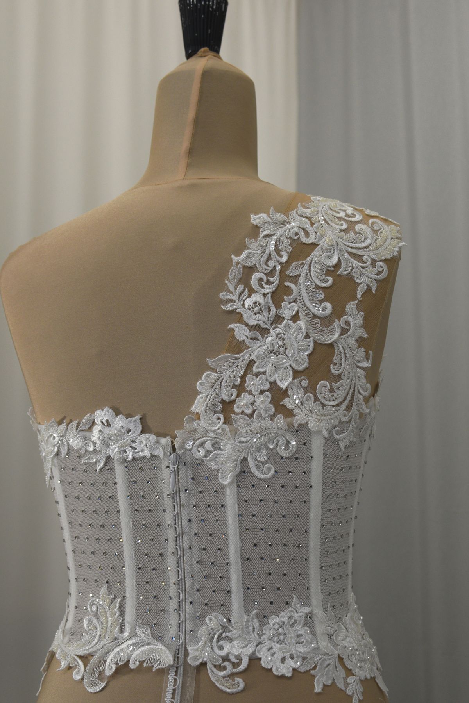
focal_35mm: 52
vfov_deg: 37.9
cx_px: 234
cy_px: 352
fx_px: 1026
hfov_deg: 25.8
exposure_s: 1/100
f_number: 5
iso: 400
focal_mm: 35
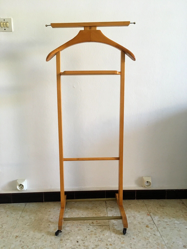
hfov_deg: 48.2
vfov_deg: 61.7
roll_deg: +1.9
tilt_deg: -10.6
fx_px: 209
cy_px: 124
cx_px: 94
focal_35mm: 29
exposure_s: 1/33
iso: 160
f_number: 2.2
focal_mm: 4.15
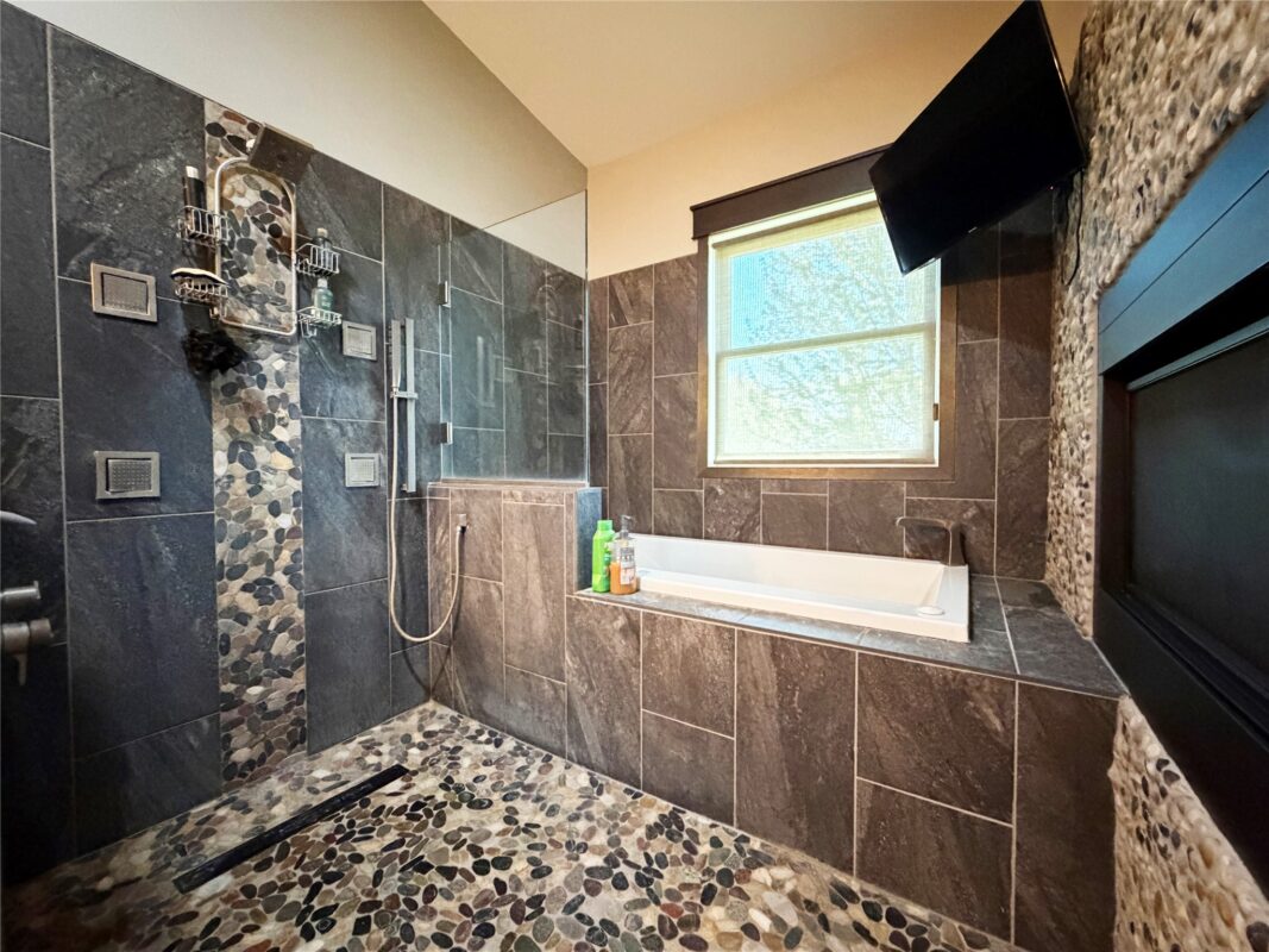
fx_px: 513
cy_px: 476
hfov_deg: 102.1
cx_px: 634
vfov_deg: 85.7
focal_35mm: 14
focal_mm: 2.22
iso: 1250
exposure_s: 1/40
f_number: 2.2
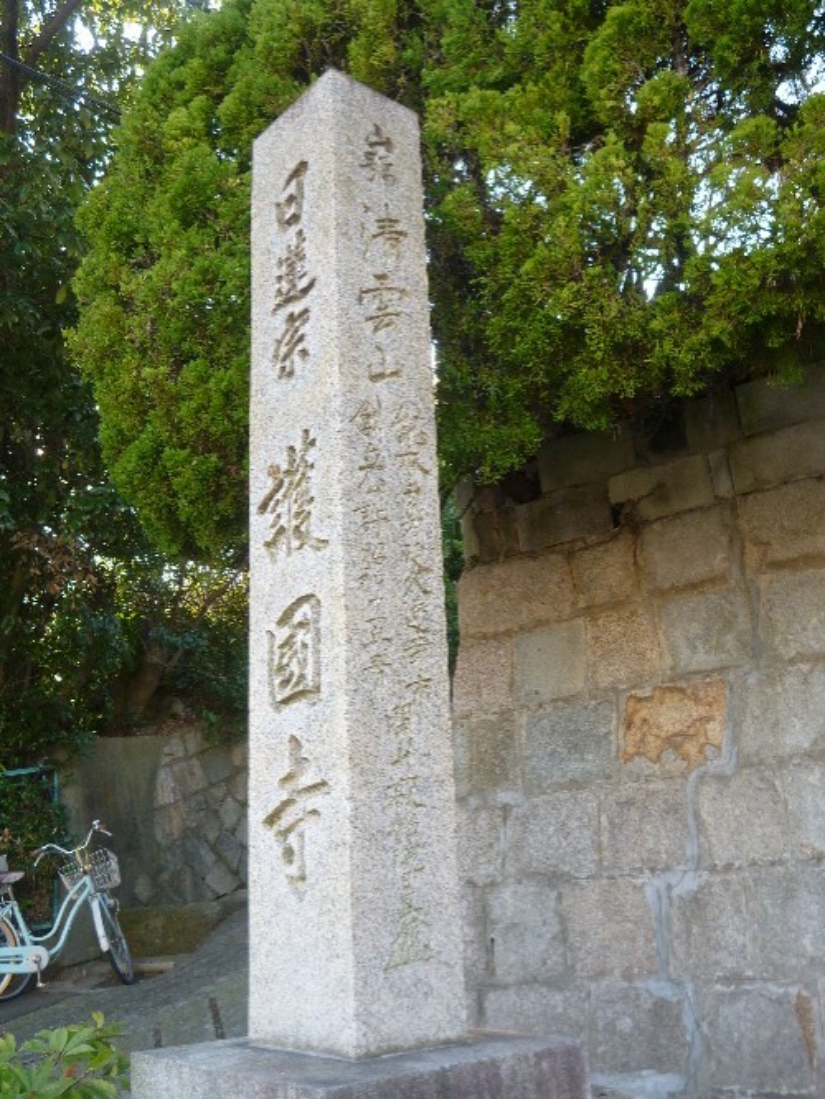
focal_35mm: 34
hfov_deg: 41.8
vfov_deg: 53.9
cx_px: 412
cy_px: 550
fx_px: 1080
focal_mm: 6
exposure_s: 1/80
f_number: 2.9
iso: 100
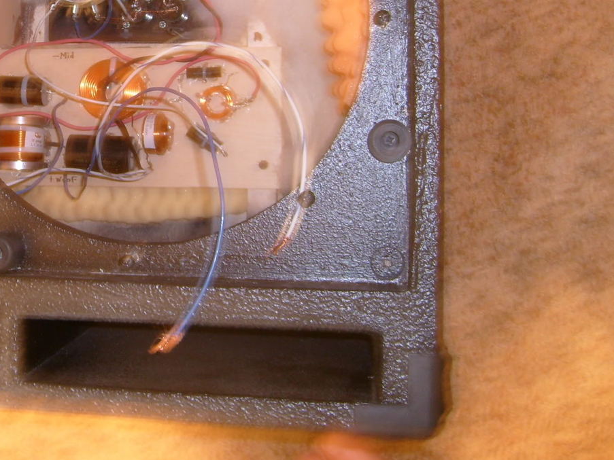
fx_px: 1100
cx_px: 82
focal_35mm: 62
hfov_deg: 30.1
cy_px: 82
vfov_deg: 23.2
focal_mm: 5.8
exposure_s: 1.5
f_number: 2.8
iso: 80
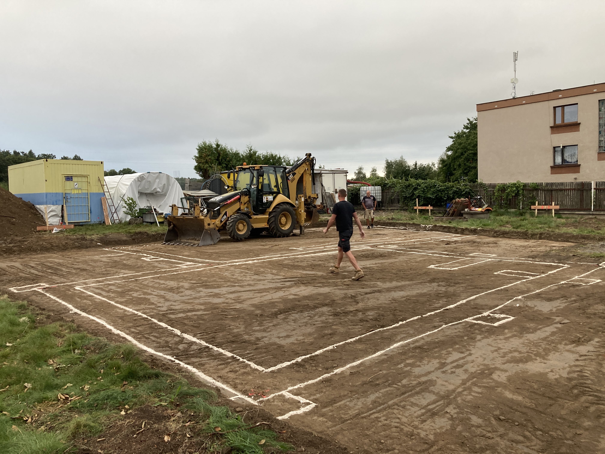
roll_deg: +1.4
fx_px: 489
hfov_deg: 63.4
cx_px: 302
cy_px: 227
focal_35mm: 28
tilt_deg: -1.8
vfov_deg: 49.7
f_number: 1.8
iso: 80
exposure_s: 1/115
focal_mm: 3.99
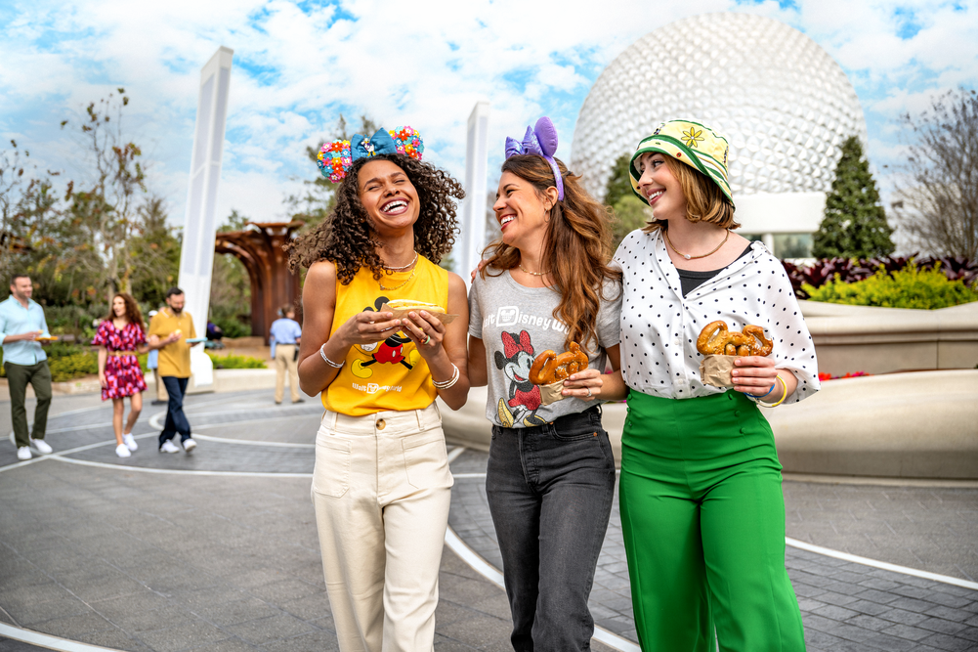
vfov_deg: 40.0
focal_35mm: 33
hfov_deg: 57.2
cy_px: 326
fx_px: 896
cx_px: 489
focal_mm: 33
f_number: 2.8
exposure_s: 1/1600
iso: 50
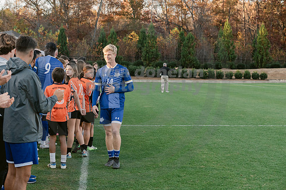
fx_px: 659
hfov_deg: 24.5
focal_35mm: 83
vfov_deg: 16.4
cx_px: 126
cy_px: 78
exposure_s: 1/640
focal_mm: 70
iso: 1250
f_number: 5
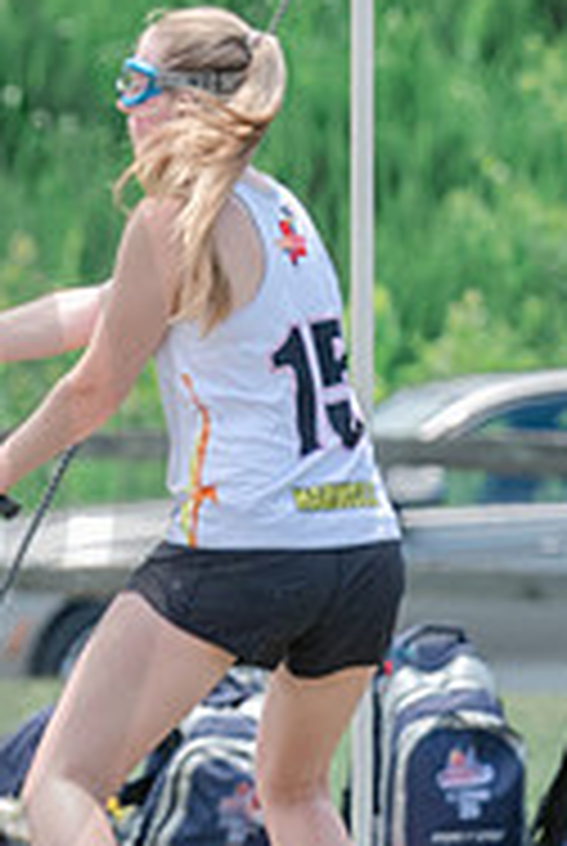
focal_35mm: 1744
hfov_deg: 0.8
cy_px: 722
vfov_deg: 1.2
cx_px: -1270
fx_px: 41048
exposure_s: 1/1600
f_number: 5
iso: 400
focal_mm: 200
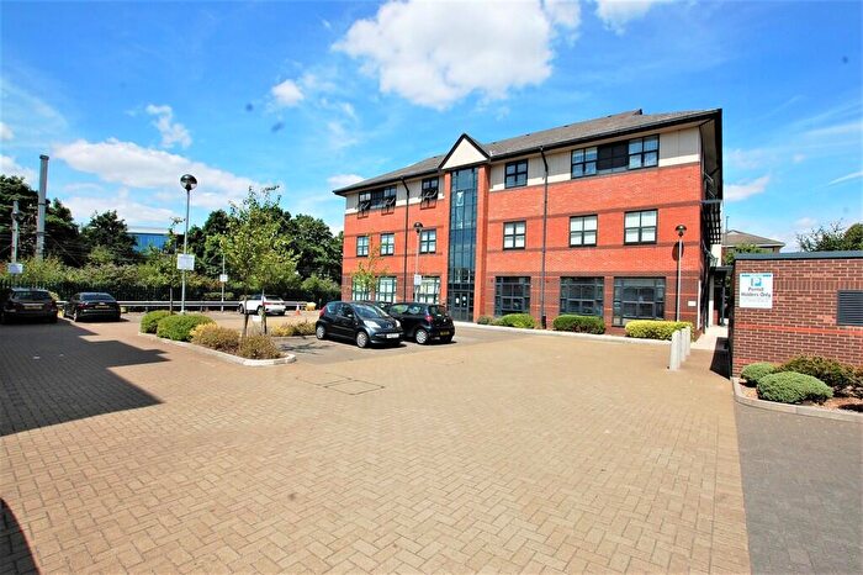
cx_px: 432
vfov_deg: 77.3
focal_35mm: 15
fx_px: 359
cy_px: 288
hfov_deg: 100.4
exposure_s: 1/400
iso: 200
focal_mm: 10
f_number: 10
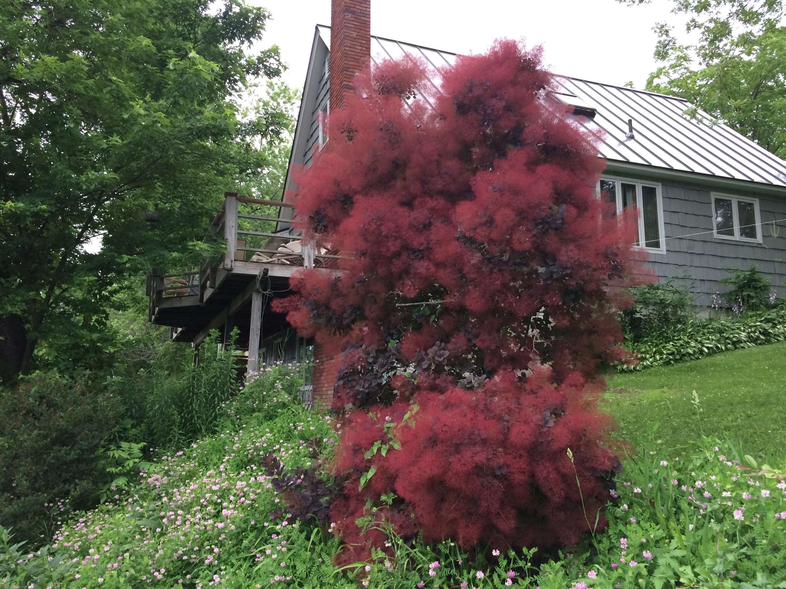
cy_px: 294
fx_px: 658
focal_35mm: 29
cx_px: 393
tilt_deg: +9.8
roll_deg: +0.6
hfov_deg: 61.7
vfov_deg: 48.2
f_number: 2.2
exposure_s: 1/30
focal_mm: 4.15
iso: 40
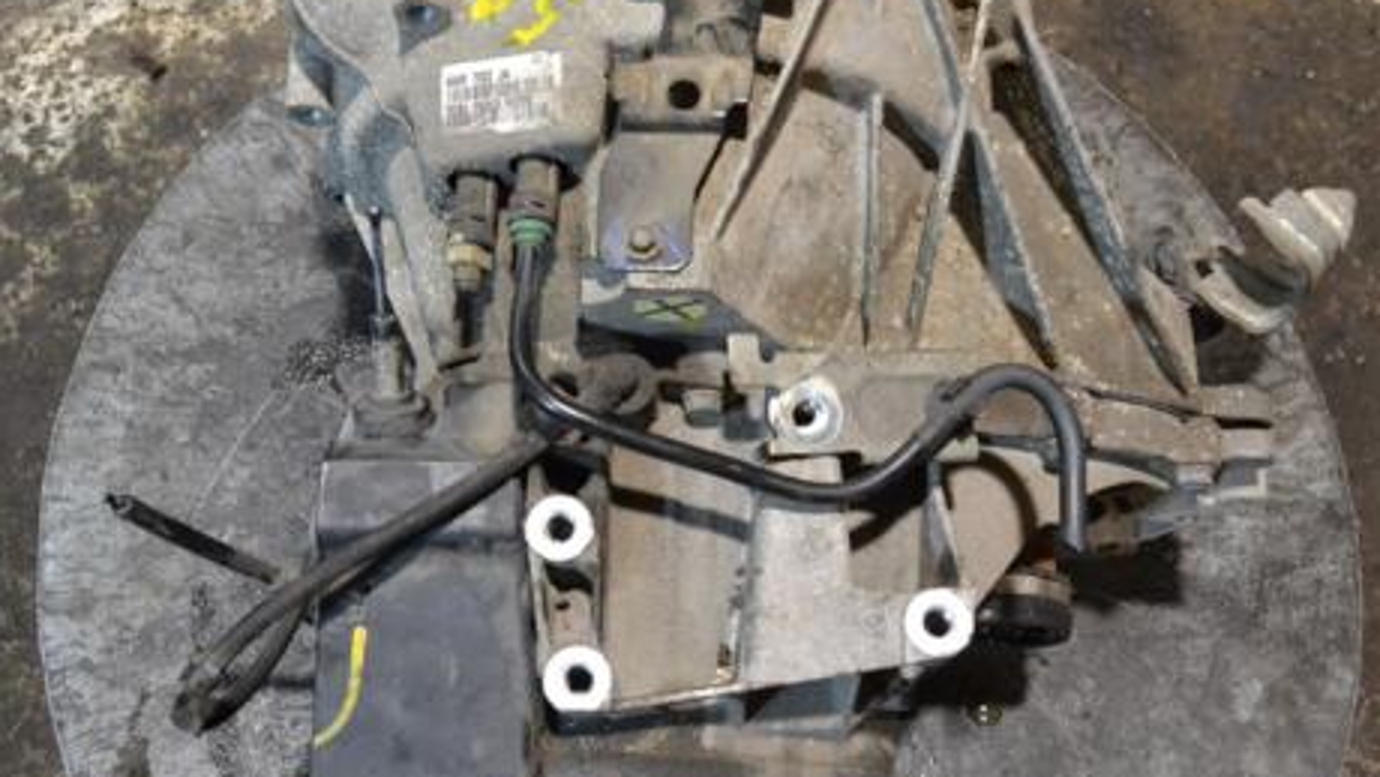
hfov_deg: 49.4
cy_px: 366
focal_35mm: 41
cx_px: 657
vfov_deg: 29.0
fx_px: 1501
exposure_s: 1/125
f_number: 6.3
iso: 3200
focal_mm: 20
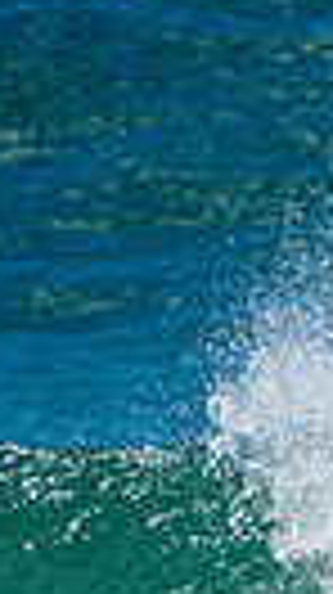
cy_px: 700
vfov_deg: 0.8
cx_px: 891
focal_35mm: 2766
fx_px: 43531
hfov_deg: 0.4
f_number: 5.6
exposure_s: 1/2000
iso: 360
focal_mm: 400
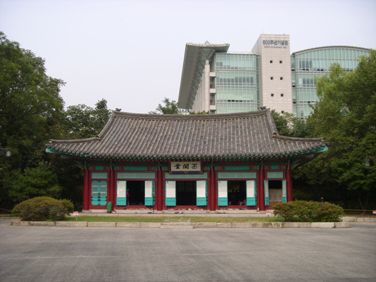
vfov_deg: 40.7
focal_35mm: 35
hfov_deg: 52.6
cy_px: 141
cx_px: 188
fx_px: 380
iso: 50
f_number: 3.6
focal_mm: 7.28
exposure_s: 1/309
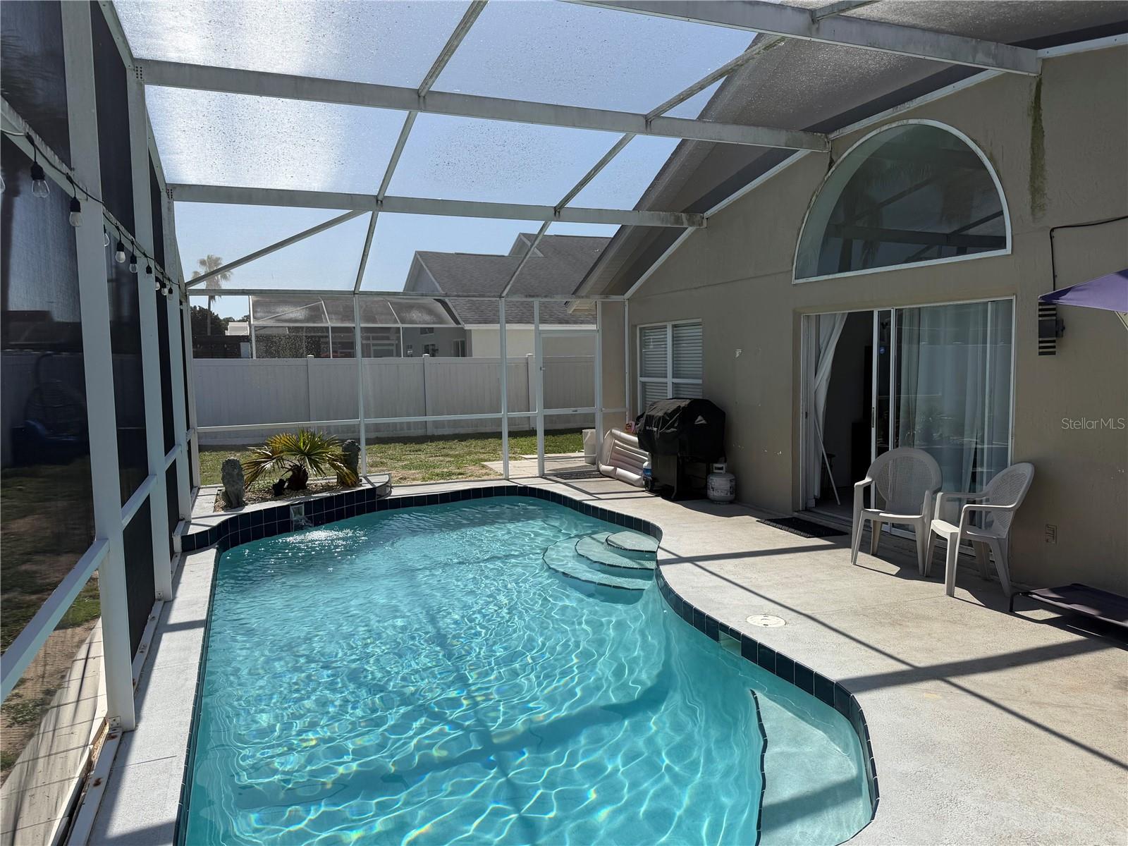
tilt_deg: -5.1
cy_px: 423
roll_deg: +0.6
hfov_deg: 71.6
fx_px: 782
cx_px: 564
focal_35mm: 24
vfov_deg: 56.8
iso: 80
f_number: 1.78
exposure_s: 1/4673
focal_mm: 6.76
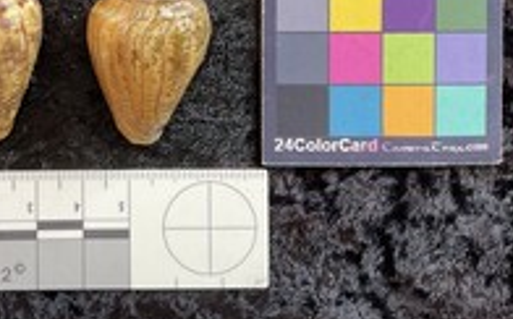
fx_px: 768
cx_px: 94
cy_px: 1
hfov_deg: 35.6
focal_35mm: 55
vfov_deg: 22.6
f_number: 1.8
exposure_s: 1/120
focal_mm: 3
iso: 64
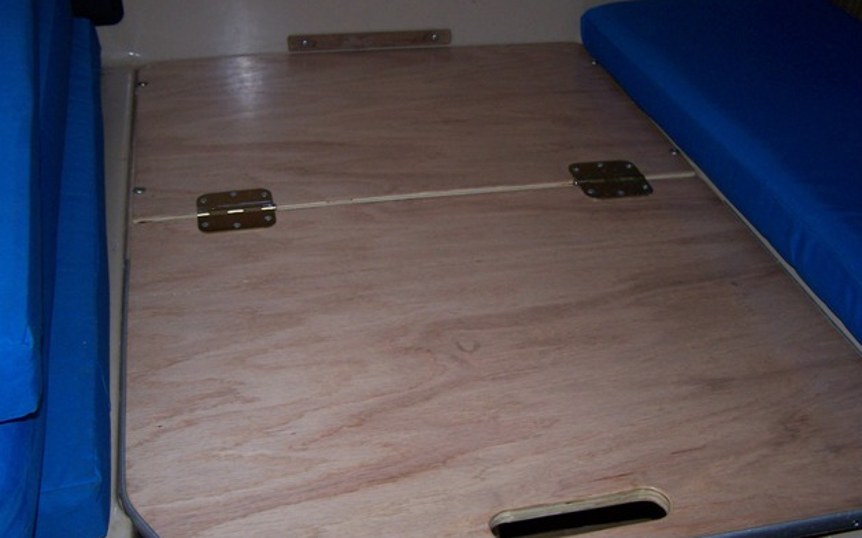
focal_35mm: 41
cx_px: 428
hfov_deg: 48.2
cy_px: 316
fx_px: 963
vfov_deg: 31.2
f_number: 2.8
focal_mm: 6.3
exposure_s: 1/60
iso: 140
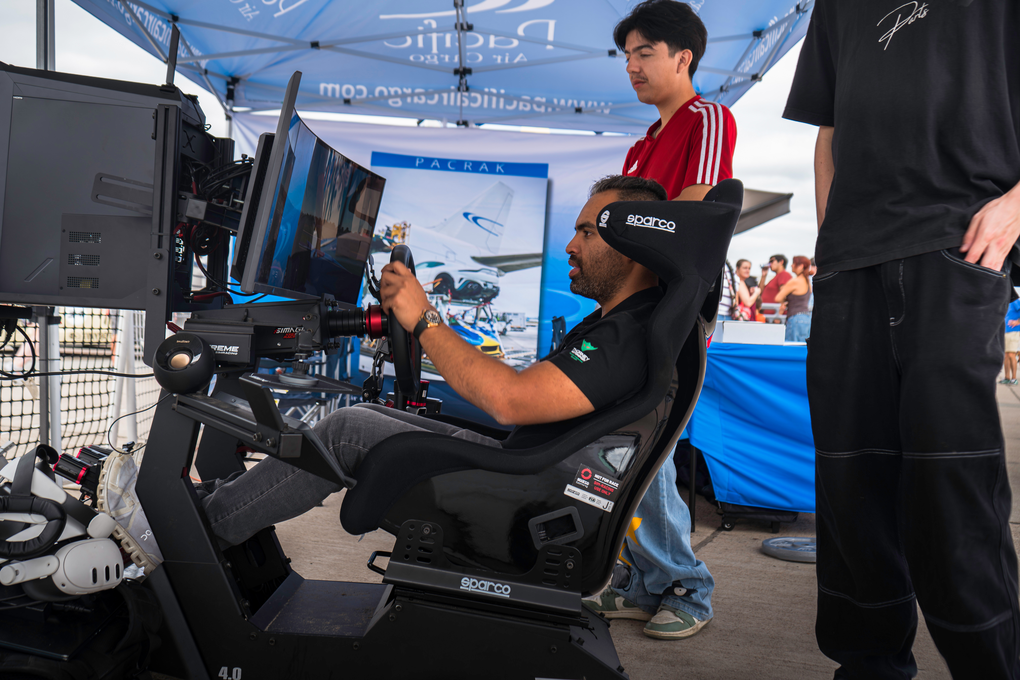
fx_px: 1048
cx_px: 510
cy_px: 340
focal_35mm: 37
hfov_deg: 51.9
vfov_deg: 36.0
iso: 100
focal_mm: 37
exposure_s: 1/60
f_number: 4.5
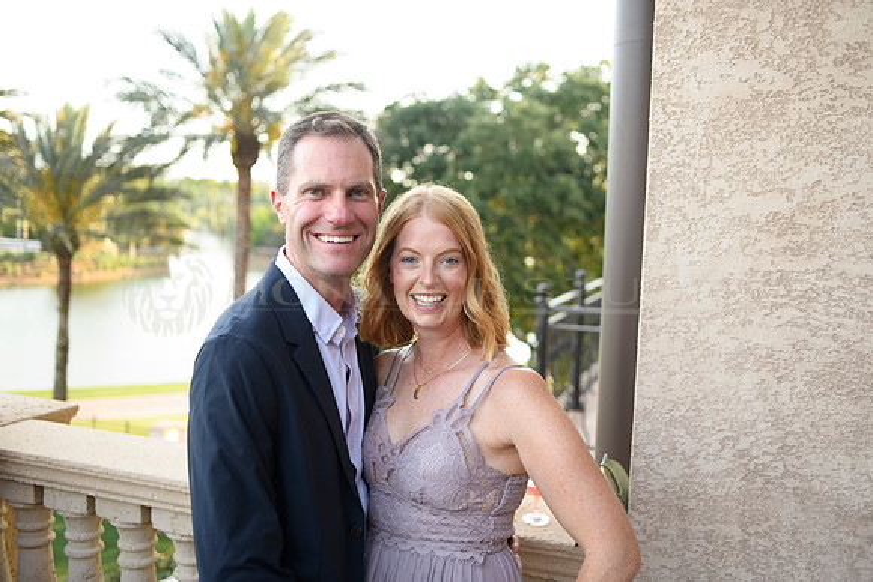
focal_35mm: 35
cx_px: 436
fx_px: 849
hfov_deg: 54.4
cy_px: 291
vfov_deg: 37.9
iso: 1000
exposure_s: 1/640
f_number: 2.5
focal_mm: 35
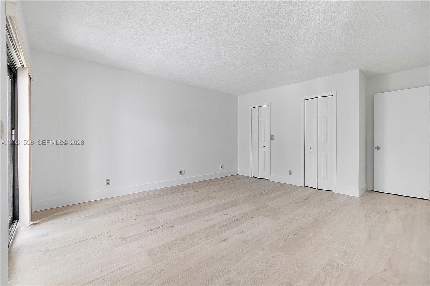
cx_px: 215
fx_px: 179
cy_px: 143
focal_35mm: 15
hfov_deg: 100.4
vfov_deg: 77.3
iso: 200
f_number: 6.3
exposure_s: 1/40
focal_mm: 10
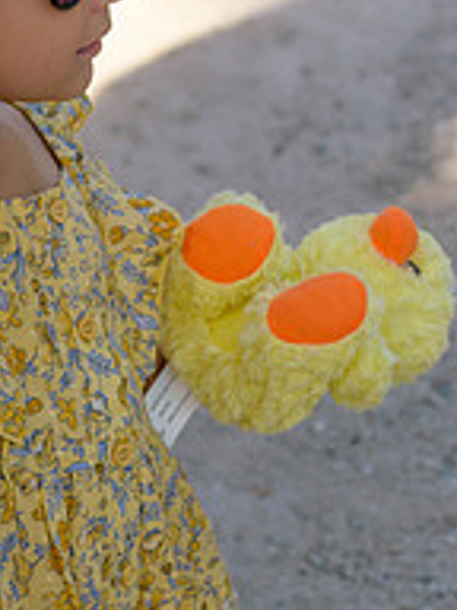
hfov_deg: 6.3
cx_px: 95
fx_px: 4154
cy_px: 219
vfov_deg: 8.4
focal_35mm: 236
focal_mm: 70
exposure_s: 1/500
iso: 360
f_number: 5.6
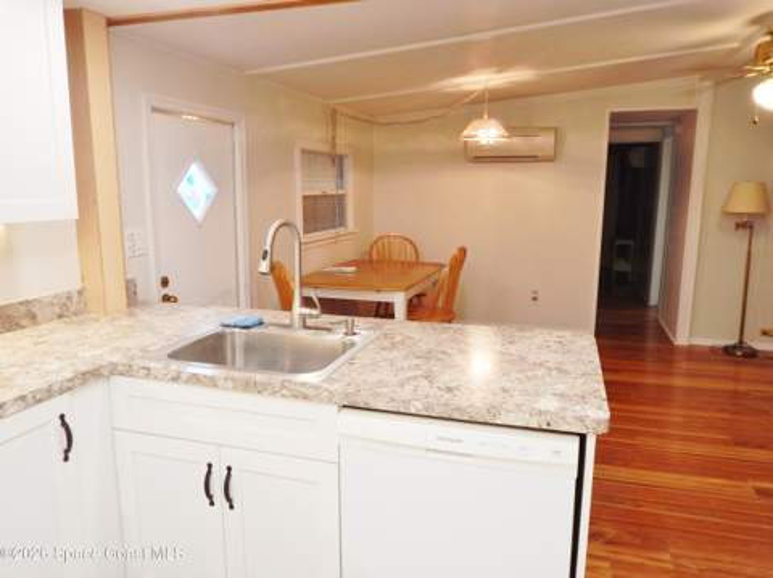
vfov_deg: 54.8
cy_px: 289
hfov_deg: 69.4
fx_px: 558
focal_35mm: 25
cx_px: 386
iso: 140
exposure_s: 1/30
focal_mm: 4.5
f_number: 3.1
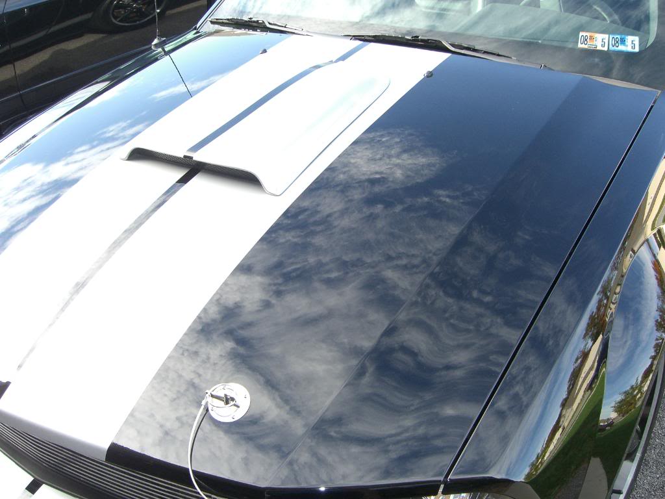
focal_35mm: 38
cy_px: 250
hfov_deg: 49.0
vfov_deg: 37.7
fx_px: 730
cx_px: 332
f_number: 4
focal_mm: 7.9
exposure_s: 1/125
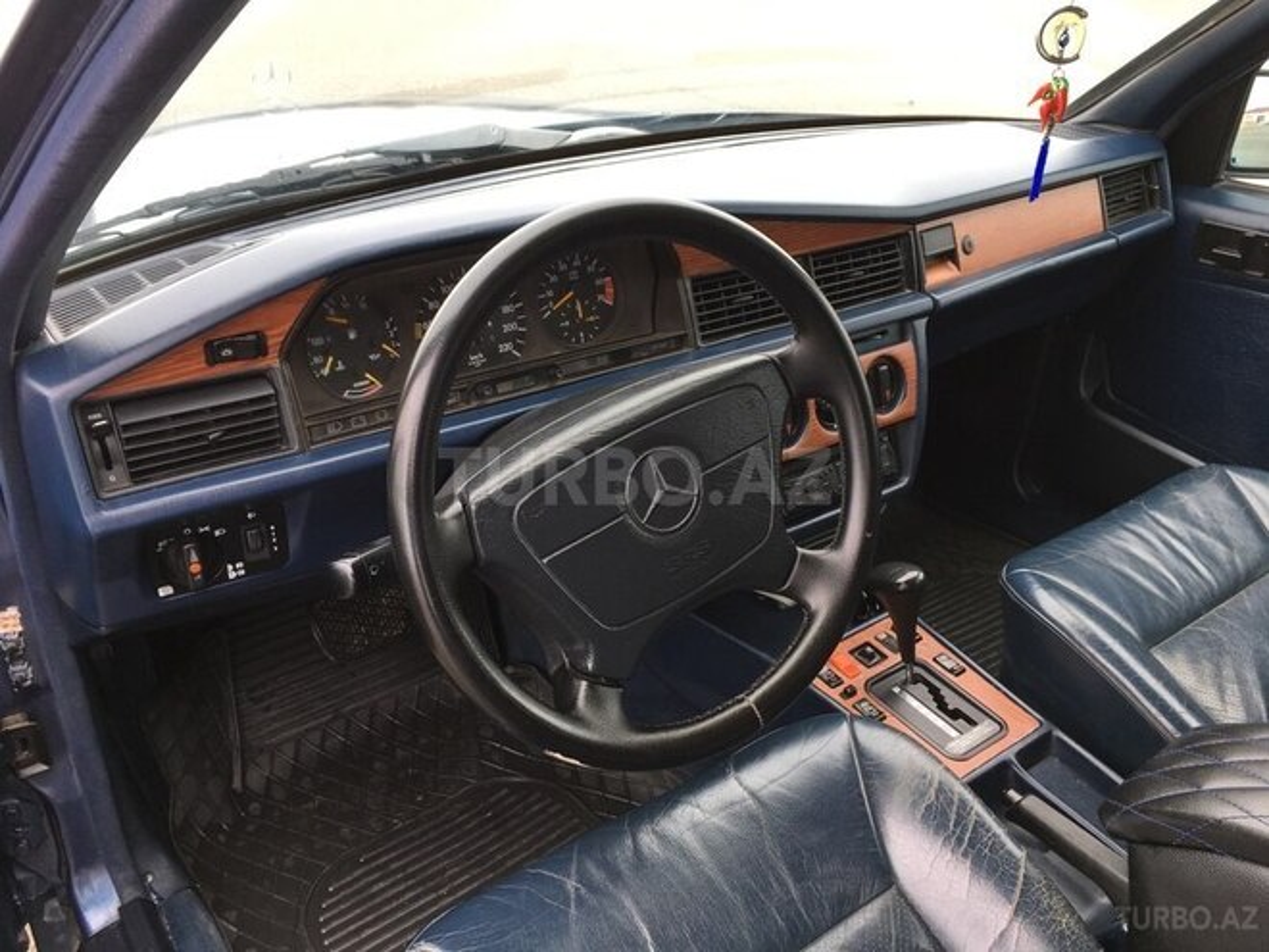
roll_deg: -2.5
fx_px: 1063
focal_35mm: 29
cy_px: 476
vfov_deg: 48.2
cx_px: 634
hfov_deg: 61.7
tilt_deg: -29.2
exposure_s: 1/50
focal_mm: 4.15
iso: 25
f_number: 2.2
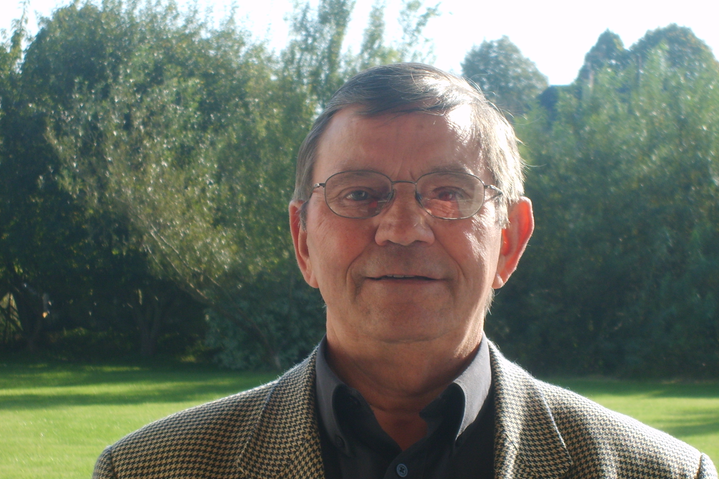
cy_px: 304
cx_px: 401
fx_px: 2496
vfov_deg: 11.0
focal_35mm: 125
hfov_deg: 16.4
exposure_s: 1/180
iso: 50
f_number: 4.9
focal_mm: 17.4
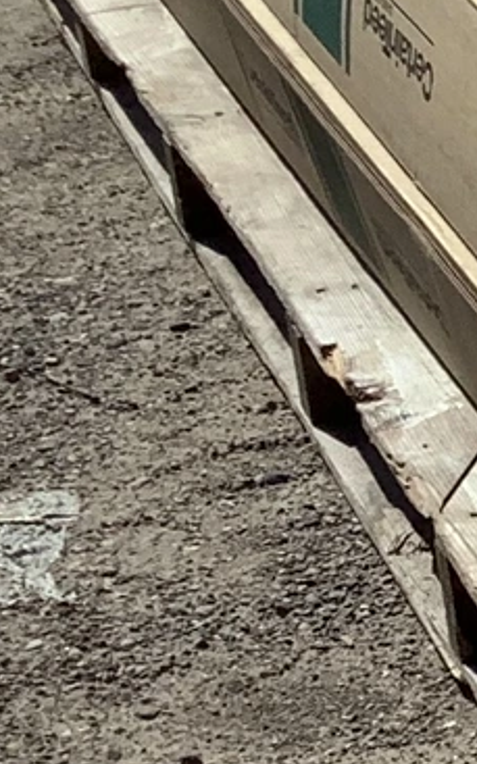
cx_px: 1677
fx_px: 3728
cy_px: 358
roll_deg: +1.7
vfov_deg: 11.7
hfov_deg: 6.4
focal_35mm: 179
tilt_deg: -25.7
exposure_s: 1/2551
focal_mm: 3.3
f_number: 2.4
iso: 25
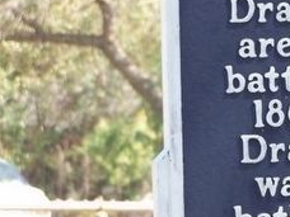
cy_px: 77
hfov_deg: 4.4
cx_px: 497
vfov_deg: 3.3
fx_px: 3770
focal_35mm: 450
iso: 64
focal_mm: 21.2
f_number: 3.3
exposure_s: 1/100
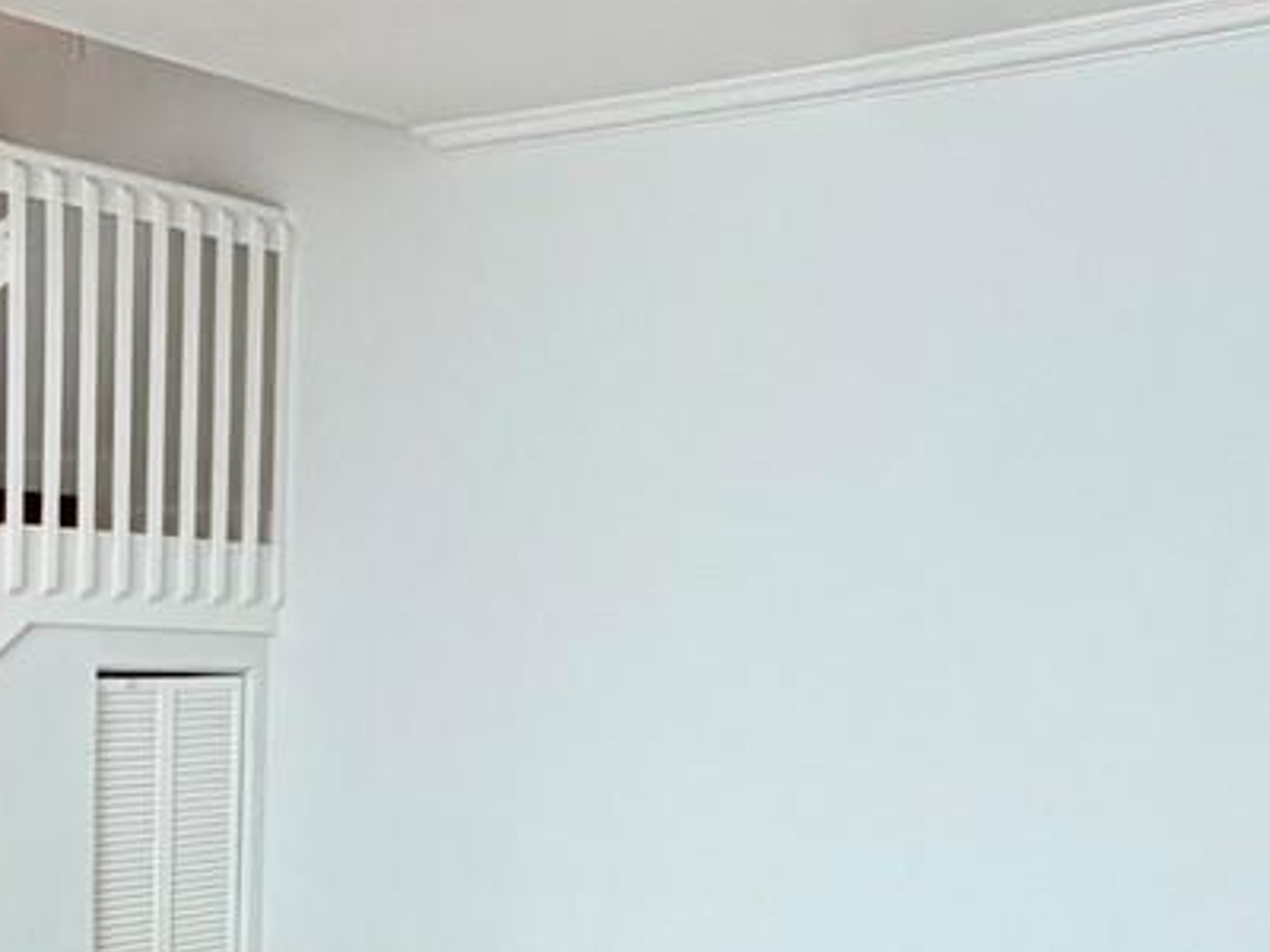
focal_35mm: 56
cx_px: 518
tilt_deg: -8.6
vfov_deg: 25.0
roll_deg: -1.8
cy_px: 917
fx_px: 2055
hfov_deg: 34.3
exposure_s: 1/120
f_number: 2.2
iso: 125
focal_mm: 2.22
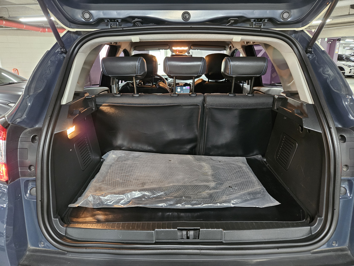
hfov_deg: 73.9
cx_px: 177
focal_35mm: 23
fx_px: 235
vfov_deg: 58.9
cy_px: 133
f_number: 1.8
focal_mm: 5.4
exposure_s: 1/24
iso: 800
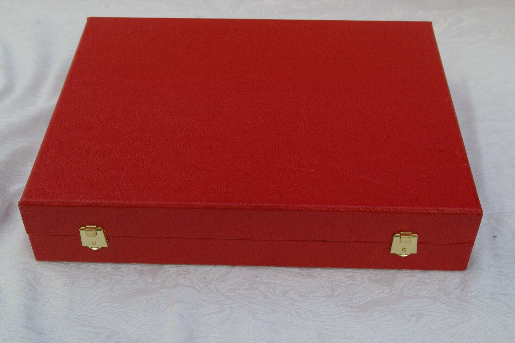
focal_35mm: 39
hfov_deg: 49.6
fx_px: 557
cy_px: 172
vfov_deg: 34.1
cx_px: 258
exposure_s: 1/750
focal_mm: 26
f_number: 8
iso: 1600
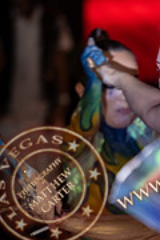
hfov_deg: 2.8
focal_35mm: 499
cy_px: 156
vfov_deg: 4.1
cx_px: 179
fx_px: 3326
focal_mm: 200
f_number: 2.8
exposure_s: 1/400
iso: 1250
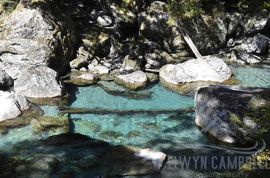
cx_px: 135
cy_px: 89
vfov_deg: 25.6
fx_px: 393
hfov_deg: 37.9
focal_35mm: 52
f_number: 7.1
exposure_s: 1/200
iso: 200
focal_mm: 35
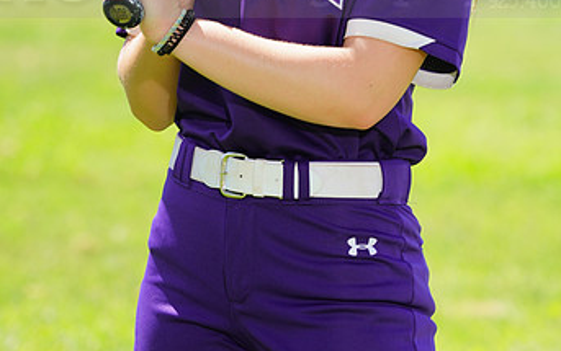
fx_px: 7896
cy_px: -34
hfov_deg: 4.1
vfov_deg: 2.5
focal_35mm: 516
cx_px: 276
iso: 200
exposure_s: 1/200
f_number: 9
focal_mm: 300
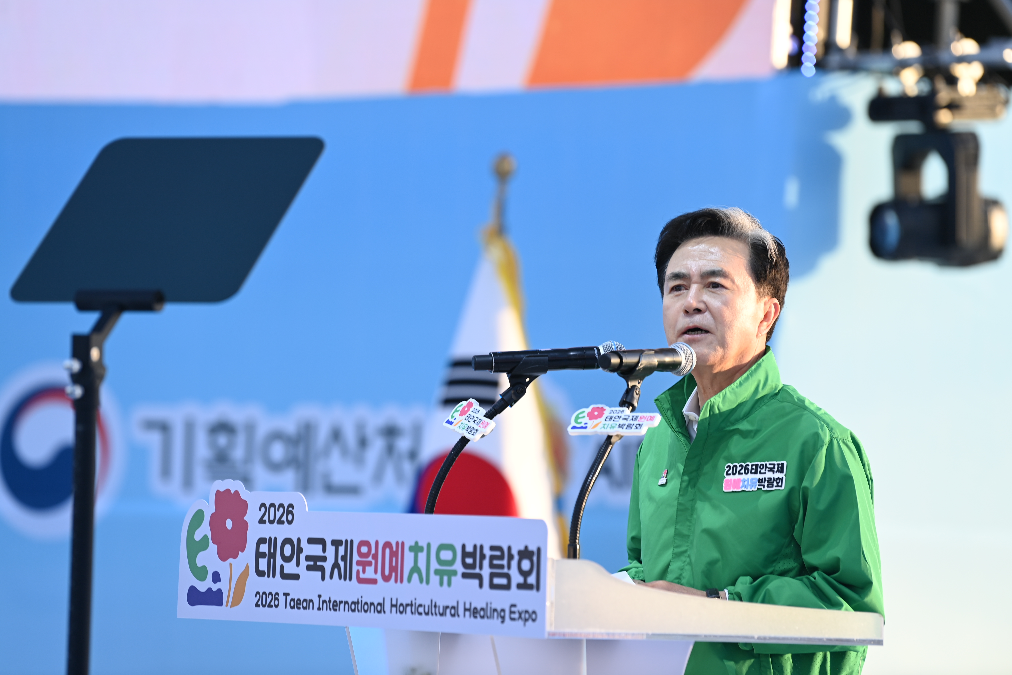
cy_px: 338
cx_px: 506
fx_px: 5622
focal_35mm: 200
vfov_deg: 6.9
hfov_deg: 10.3
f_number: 4
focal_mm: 200
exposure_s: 1/250
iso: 125
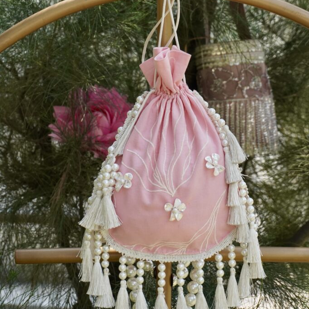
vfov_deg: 18.1
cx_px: 155
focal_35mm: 96
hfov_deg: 18.1
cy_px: 127
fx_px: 970
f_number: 6.3
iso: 800
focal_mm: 50
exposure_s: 1/1000
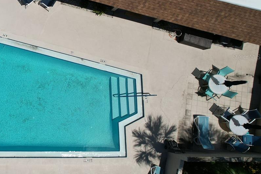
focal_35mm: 44
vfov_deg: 30.3
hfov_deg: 39.3
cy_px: 57
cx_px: 1
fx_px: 319
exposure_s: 1/1500
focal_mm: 8.38
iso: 100
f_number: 2.8
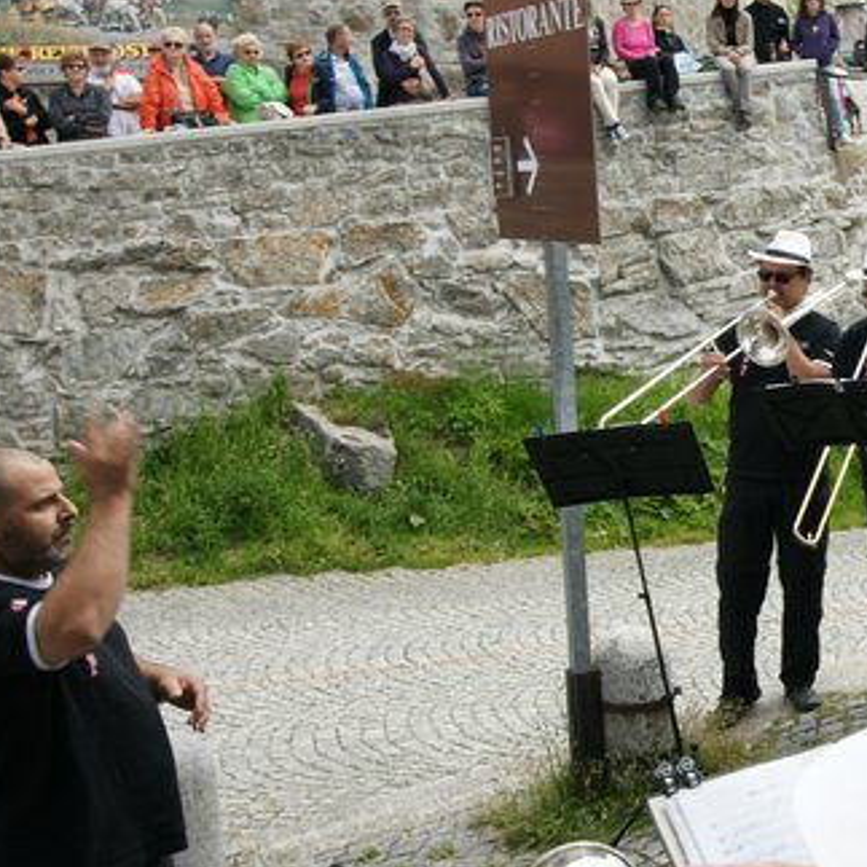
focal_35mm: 63
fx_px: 1785
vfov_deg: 27.3
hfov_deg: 25.6
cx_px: 910
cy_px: 381
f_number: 11
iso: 200
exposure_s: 1/90
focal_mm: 20
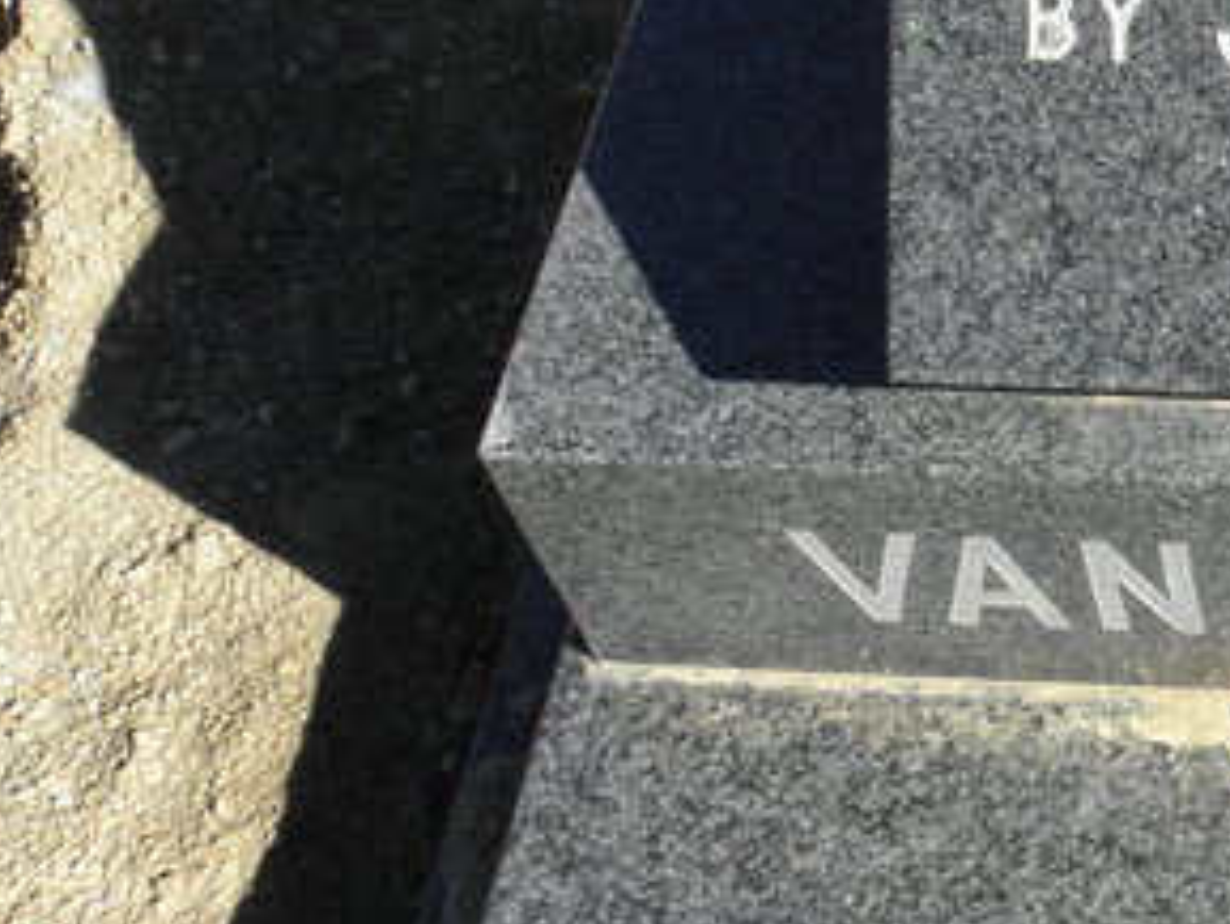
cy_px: 243
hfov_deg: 23.6
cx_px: 1634
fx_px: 2559
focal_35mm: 72
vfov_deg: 20.3
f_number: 5.6
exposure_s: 1/160
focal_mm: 4.6
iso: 64
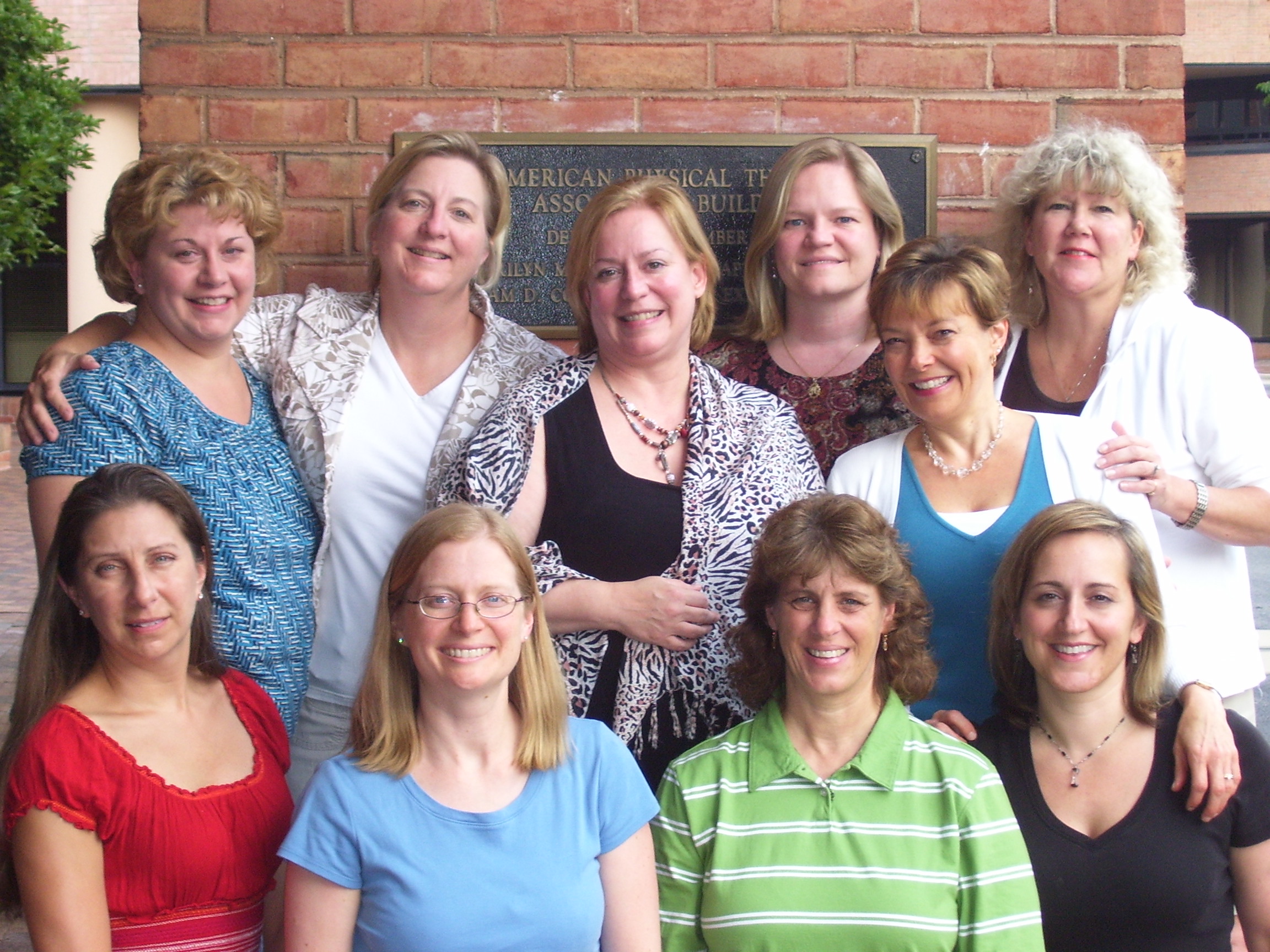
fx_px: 3192
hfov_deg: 22.5
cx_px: 635
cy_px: 476
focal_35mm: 87
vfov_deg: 17.0
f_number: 4.3
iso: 160
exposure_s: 1/90
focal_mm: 14.3
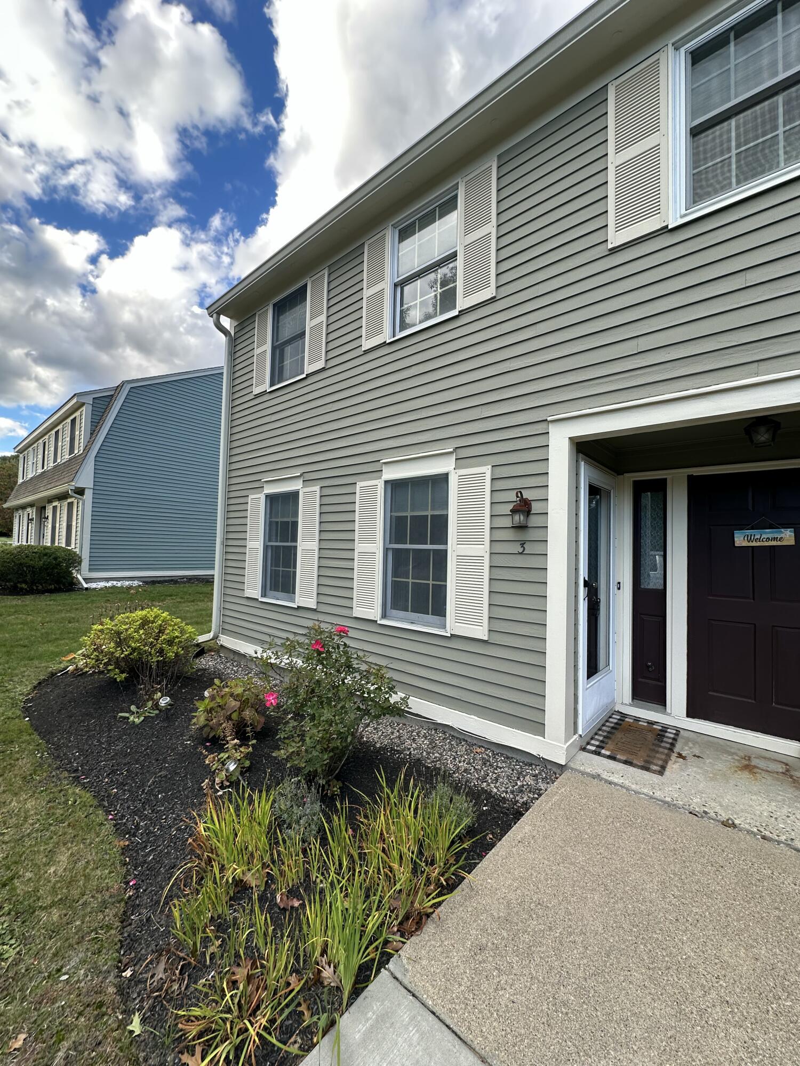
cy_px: 533
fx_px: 431
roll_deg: -1.3
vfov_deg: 102.1
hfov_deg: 85.7
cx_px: 400
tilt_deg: +3.2
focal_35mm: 14
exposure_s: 1/170
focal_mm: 2.22
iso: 40
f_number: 2.2
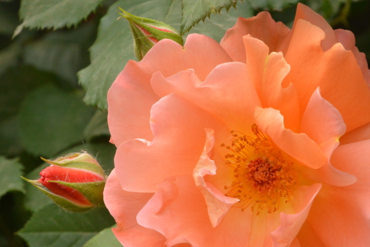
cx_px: 273
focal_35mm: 709
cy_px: 170
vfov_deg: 1.9
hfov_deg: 2.9
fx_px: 7288
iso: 1250
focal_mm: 300
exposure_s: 1/250
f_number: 18
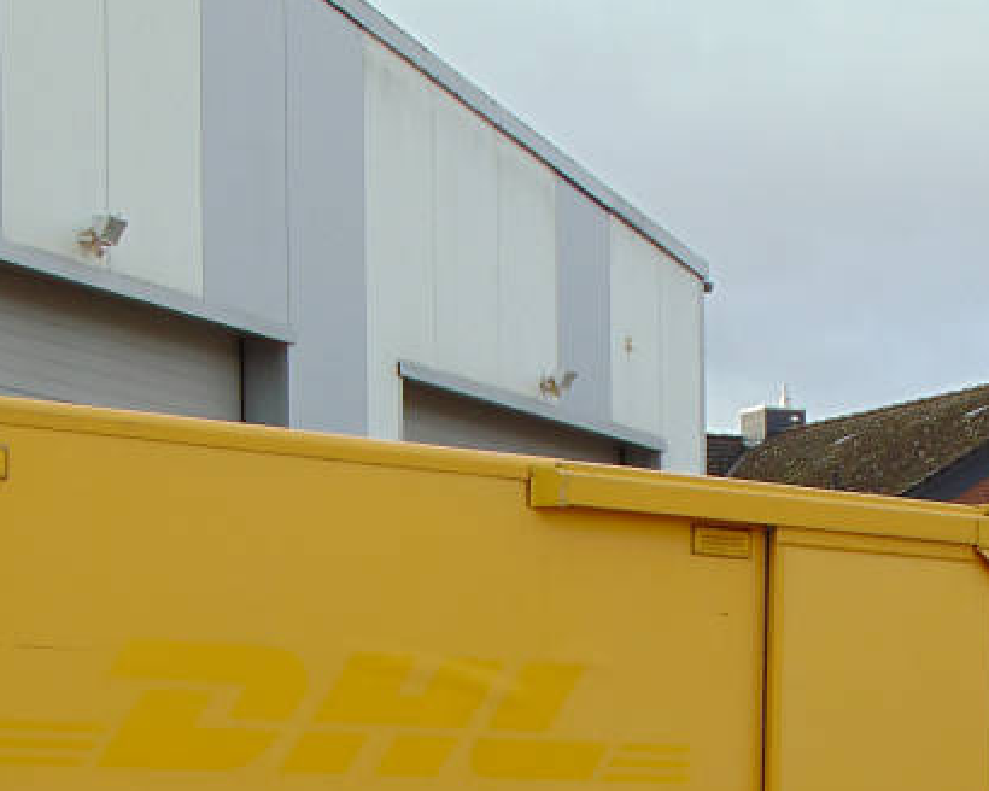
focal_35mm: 100
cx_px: 410
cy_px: 880
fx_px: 2927
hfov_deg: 19.2
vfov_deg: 15.0
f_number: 3.3
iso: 80
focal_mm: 7.6
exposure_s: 1/320
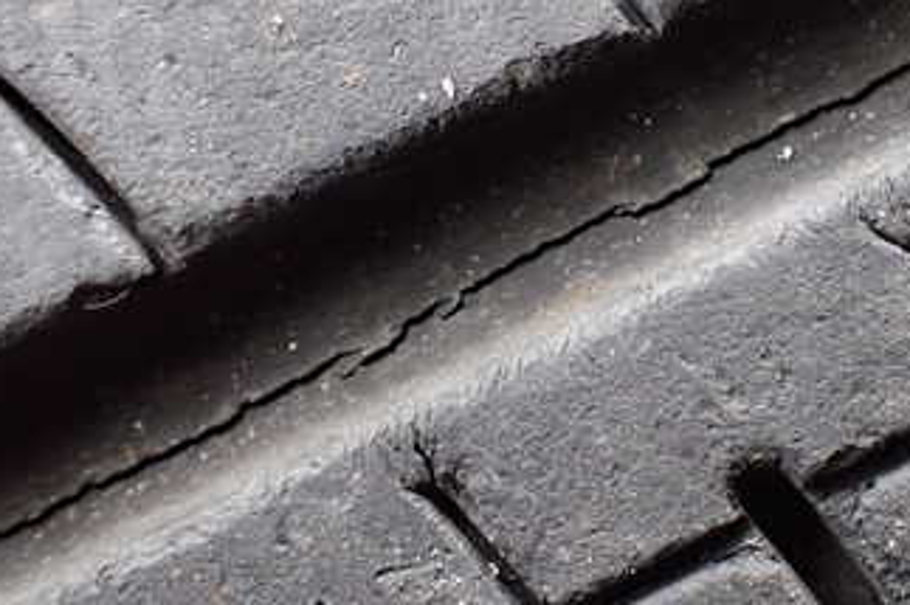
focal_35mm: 58
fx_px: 1465
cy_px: 135
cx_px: 648
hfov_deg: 34.0
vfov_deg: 23.1
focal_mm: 5.4
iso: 640
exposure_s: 1/125
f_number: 2.3
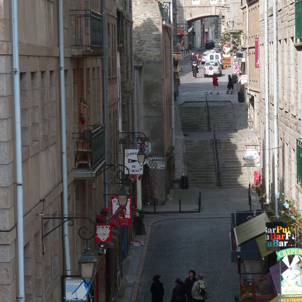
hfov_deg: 11.7
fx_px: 1471
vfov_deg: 11.7
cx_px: 176
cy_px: 140
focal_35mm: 149
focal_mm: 14.7
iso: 80
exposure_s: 1/200
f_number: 4.3
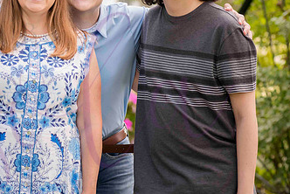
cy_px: 15
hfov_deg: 9.6
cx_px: 81
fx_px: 1717
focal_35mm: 213
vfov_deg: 6.4
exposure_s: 1/320
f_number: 4.5
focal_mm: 112
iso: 400
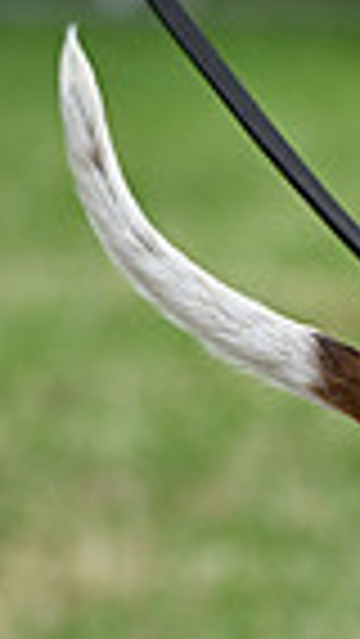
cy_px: 632
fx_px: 12679
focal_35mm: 748
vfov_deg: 2.9
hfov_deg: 1.6
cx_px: 1071
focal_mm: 175
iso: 360
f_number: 4.5
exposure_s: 1/1000
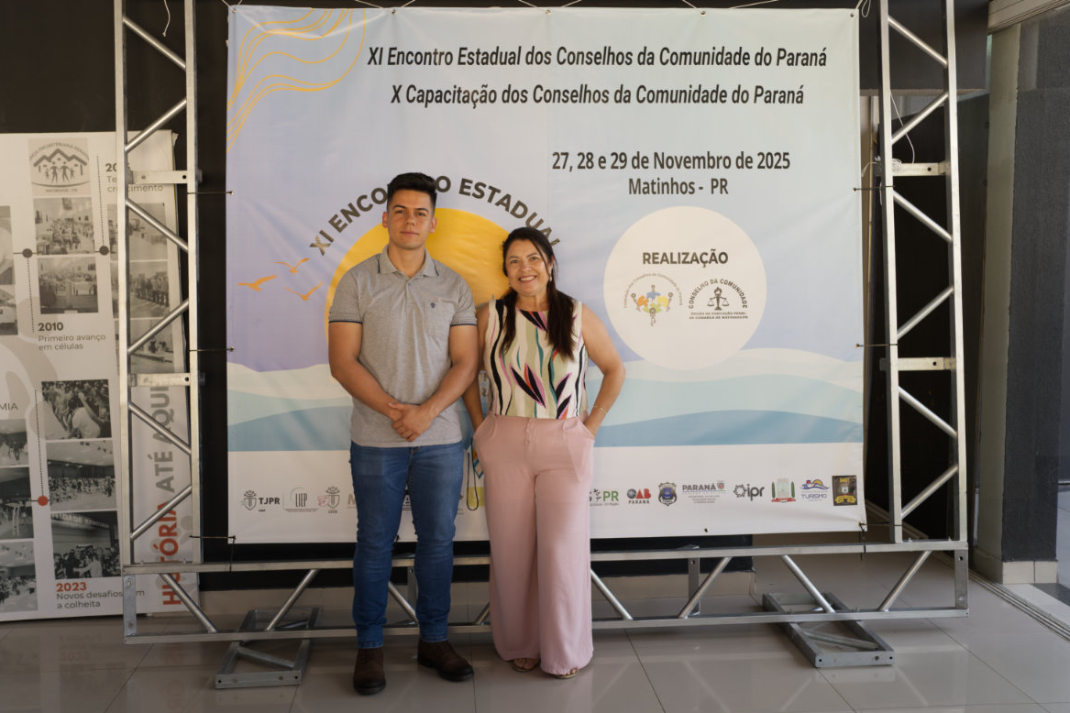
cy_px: 350
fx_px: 1070
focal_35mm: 36
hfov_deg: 53.1
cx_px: 524
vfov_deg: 36.9
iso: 200
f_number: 4
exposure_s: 1/100
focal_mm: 35
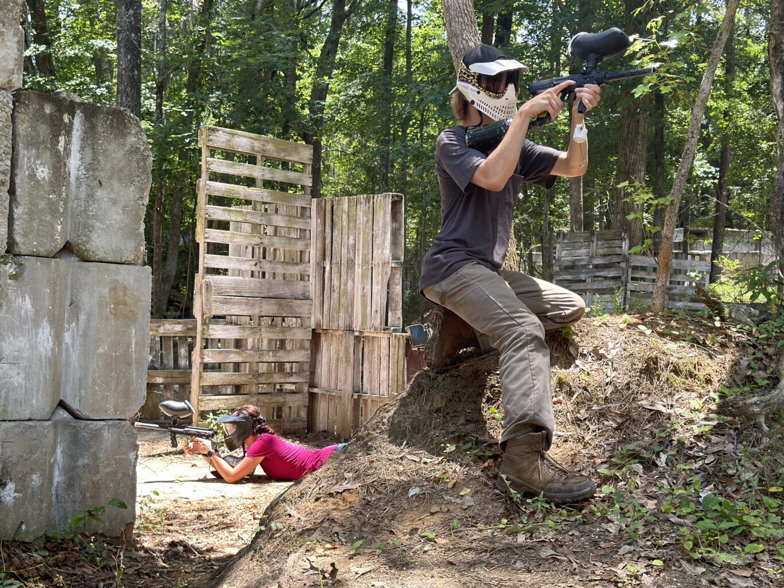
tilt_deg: -0.4
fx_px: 1087
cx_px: 392
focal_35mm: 48
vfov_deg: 30.3
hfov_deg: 39.7
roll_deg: -0.6
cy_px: 294
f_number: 1.78
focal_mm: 6.86
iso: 80
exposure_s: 1/411
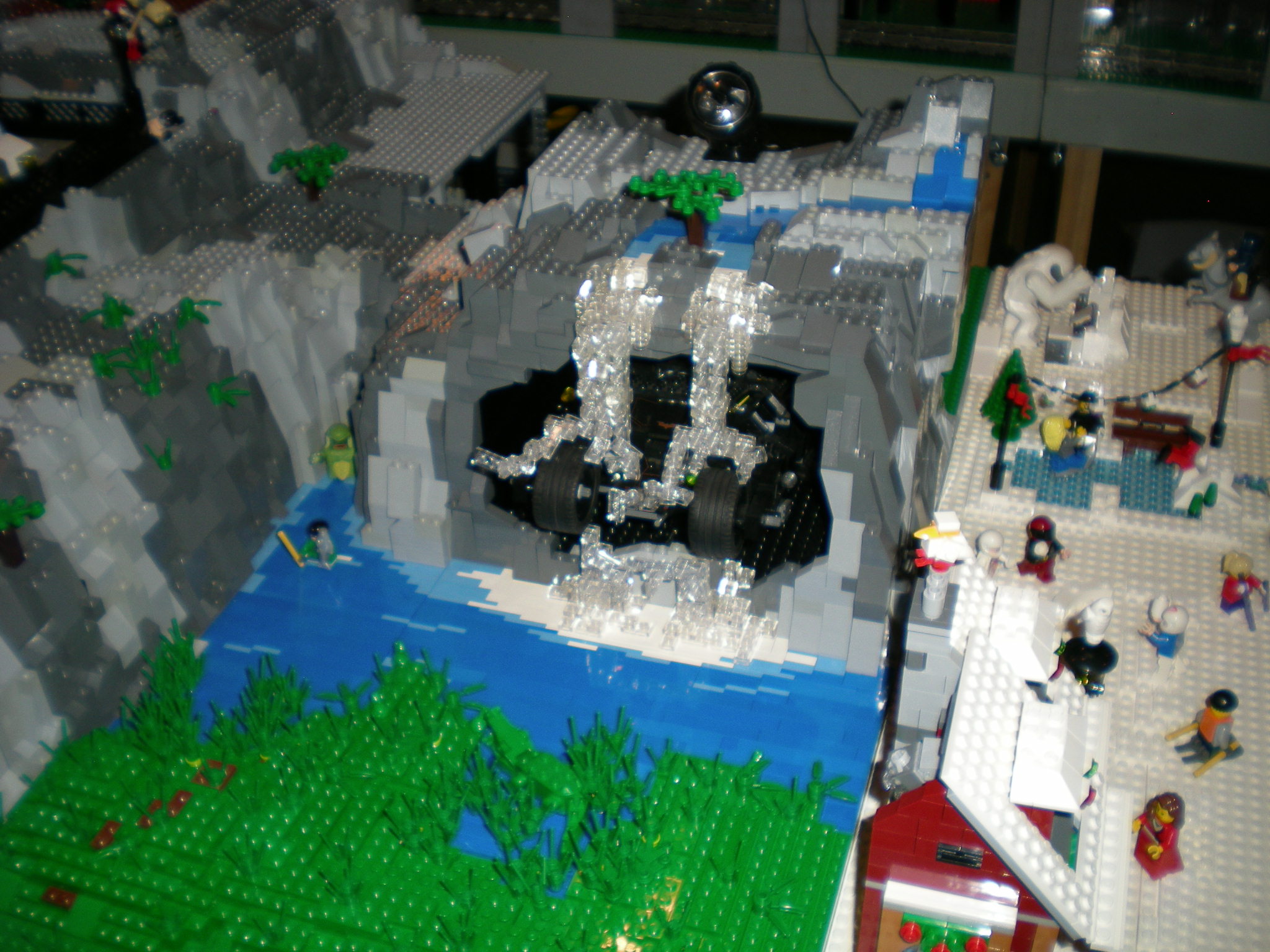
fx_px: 1394
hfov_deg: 49.0
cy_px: 476
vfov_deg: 37.7
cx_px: 635
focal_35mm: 38
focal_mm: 6.3
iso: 50
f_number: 3.1
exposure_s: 1/60
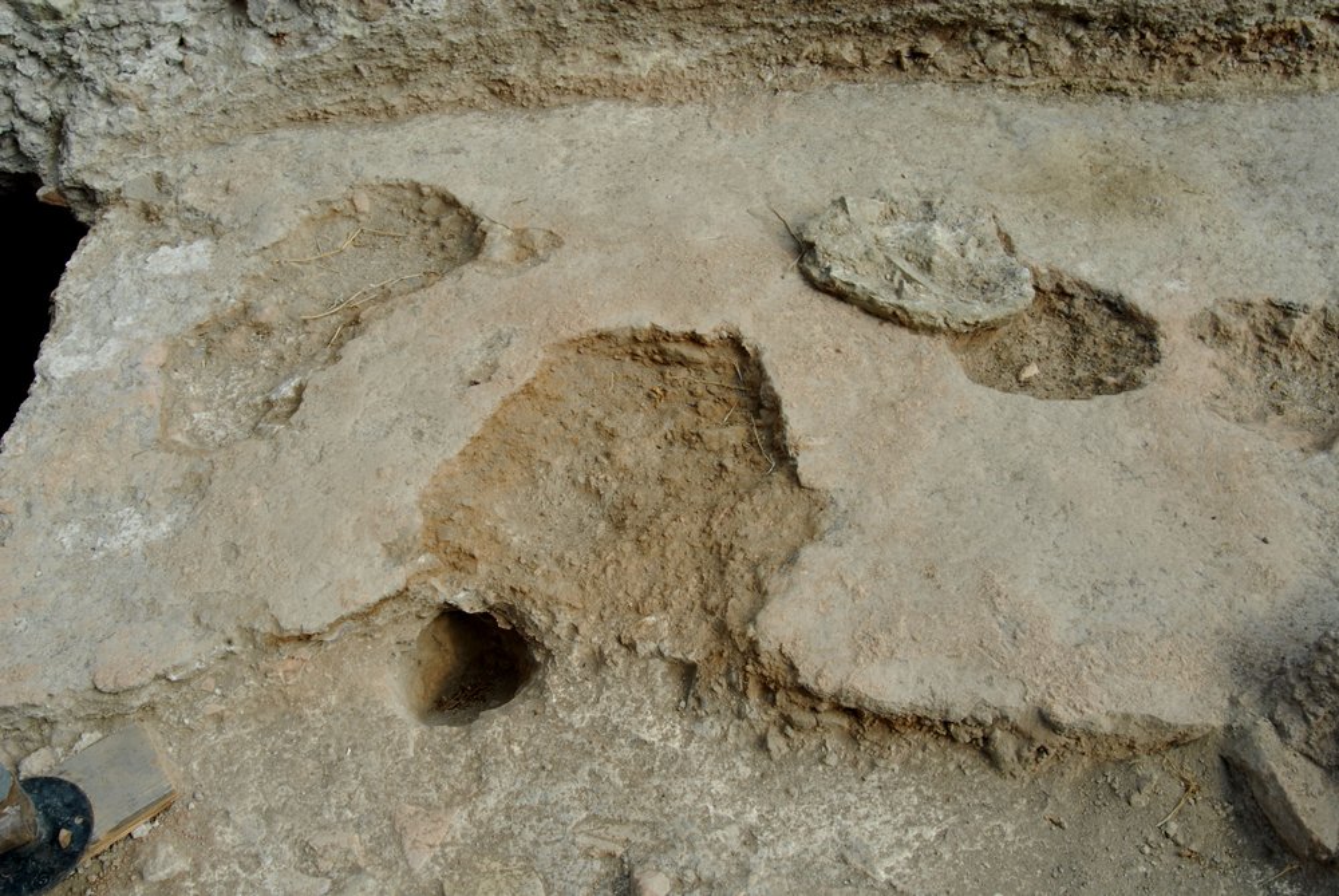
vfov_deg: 37.0
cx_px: 670
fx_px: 1340
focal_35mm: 36
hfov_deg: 53.1
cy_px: 448
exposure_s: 1/15
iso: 200
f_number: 22
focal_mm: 24
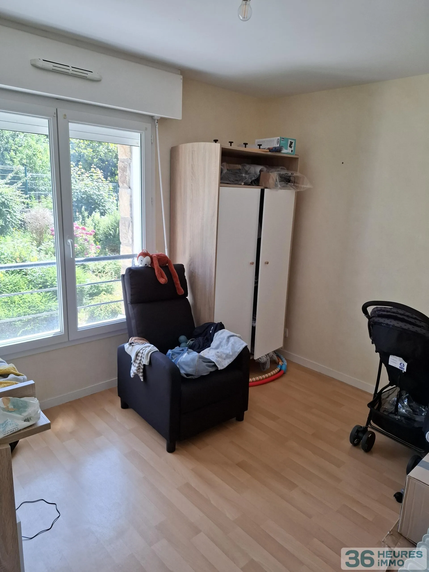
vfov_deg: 73.9
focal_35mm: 23
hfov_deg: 58.9
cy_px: 286
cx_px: 214
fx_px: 380
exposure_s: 1/115
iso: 50
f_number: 1.8
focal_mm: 5.54
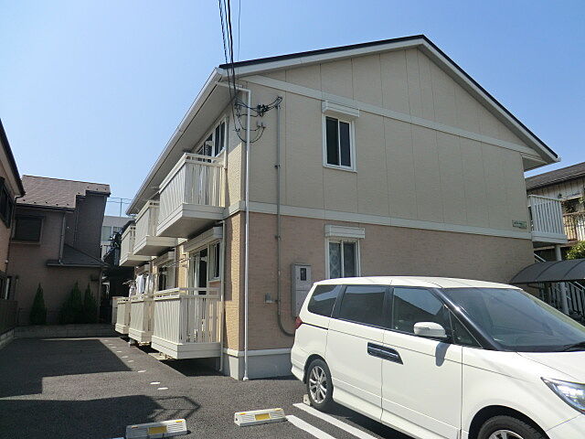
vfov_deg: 56.8
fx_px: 406
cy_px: 220
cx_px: 292
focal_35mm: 24
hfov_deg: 71.6
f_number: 7.5
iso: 80
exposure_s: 1/200
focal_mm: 4.3
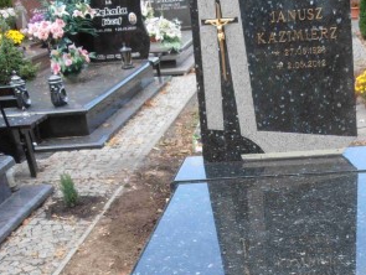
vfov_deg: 27.3
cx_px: 269
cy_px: 233
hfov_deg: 36.0
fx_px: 550
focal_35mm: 52
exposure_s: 1/160
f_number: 3
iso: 80
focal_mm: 4.2
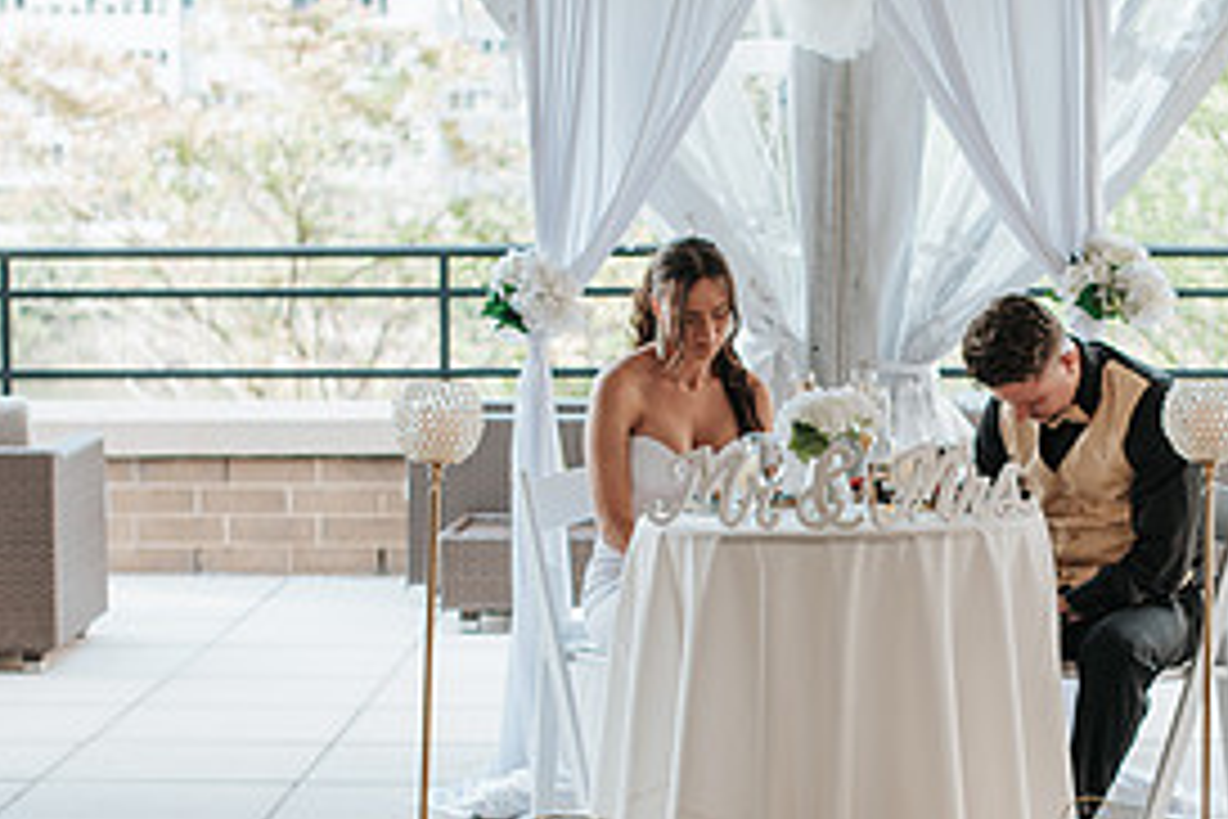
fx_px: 3752
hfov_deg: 18.5
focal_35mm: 110
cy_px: 578
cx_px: 868
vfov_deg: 12.4
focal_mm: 50
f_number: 2.8
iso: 100
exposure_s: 1/160
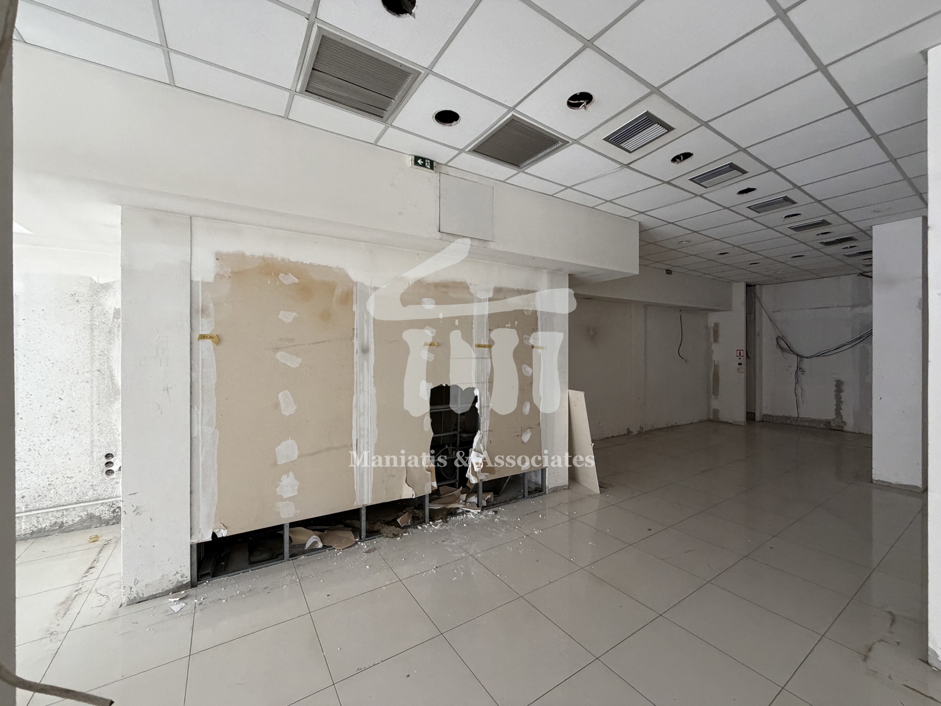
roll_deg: +2.2
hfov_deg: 102.1
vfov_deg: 85.7
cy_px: 353
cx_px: 470
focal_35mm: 14
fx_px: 381
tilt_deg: -2.0
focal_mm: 2.22
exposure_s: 1/104
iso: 320
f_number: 2.2
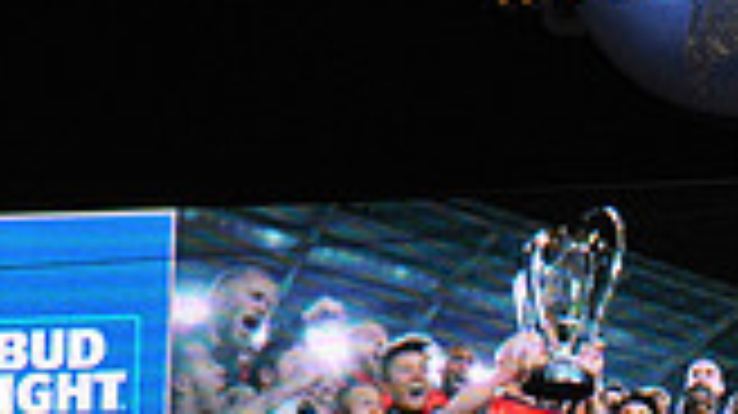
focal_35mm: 665
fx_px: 13005
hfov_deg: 3.2
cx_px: 666
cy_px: 554
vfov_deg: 1.8
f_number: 9
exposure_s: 1/320
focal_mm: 180
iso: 1600
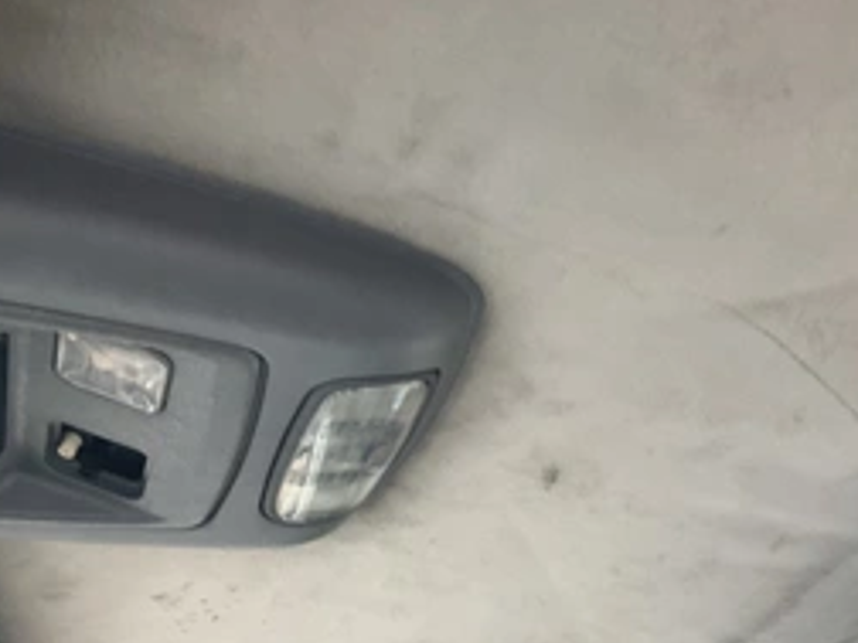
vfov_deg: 31.4
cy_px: 398
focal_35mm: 46
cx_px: 494
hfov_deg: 41.1
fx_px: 1140
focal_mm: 3
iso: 64
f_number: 1.8
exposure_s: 1/80
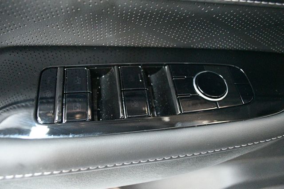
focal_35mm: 30
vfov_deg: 43.6
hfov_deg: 62.0
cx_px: 142
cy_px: 94
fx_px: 237
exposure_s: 1/30
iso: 12800
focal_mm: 20
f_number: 3.8
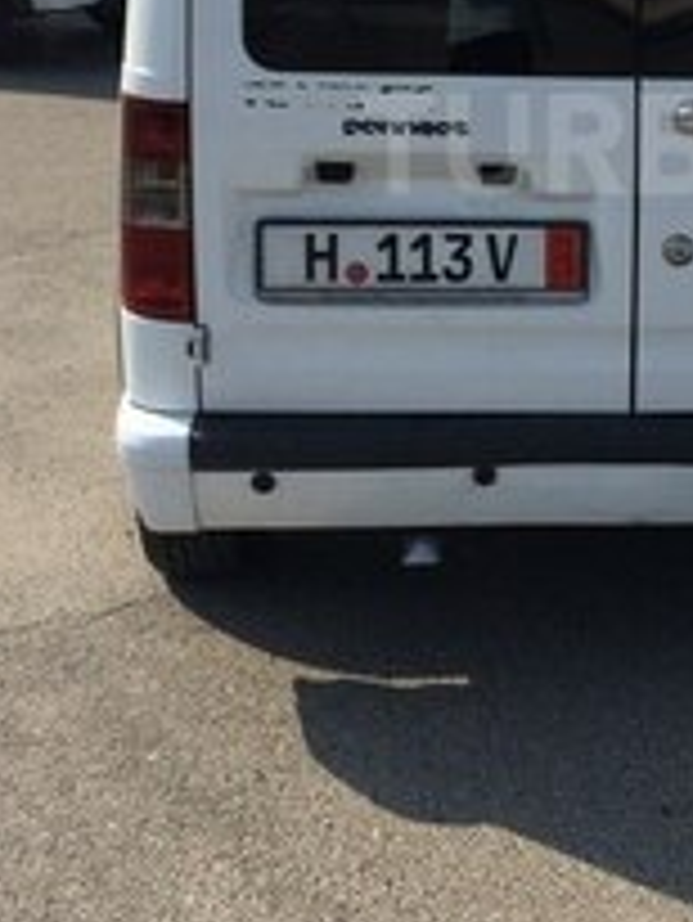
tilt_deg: -9.1
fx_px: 1867
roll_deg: -2.5
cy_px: 144
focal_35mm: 70
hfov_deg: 20.3
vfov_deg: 27.1
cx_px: 706
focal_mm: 4.15
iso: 32
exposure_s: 1/3731
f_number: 2.2
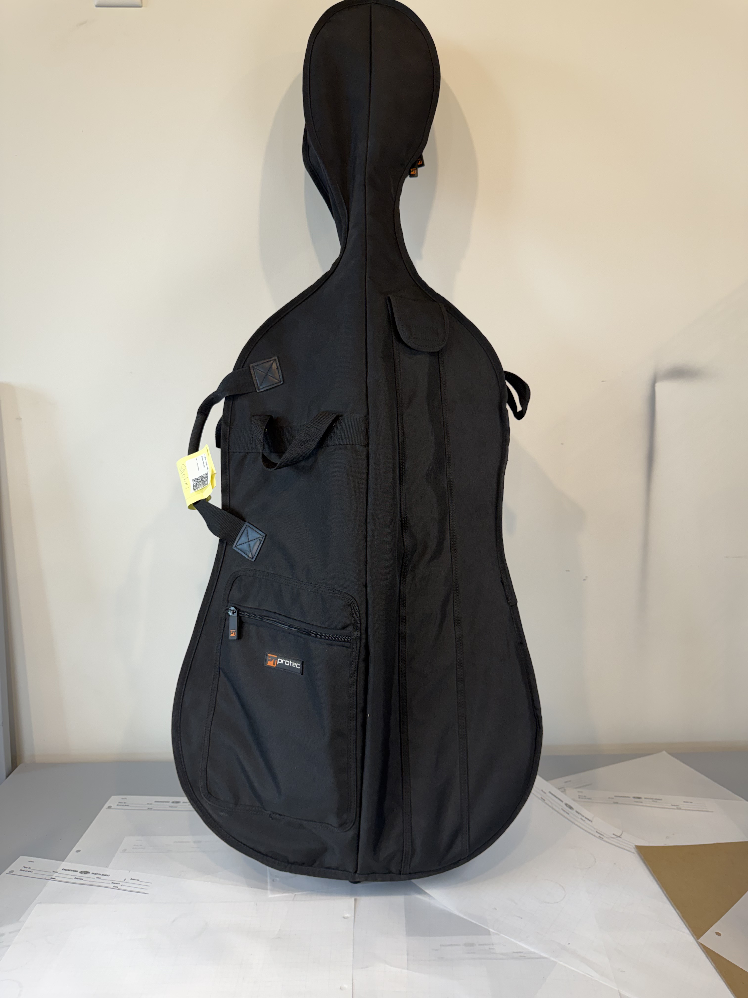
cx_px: 374
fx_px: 691
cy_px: 499
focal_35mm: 24
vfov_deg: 71.6
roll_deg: +0.0
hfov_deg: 56.8
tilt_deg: -8.3
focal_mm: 6.76
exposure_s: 1/120
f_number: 1.78
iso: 80
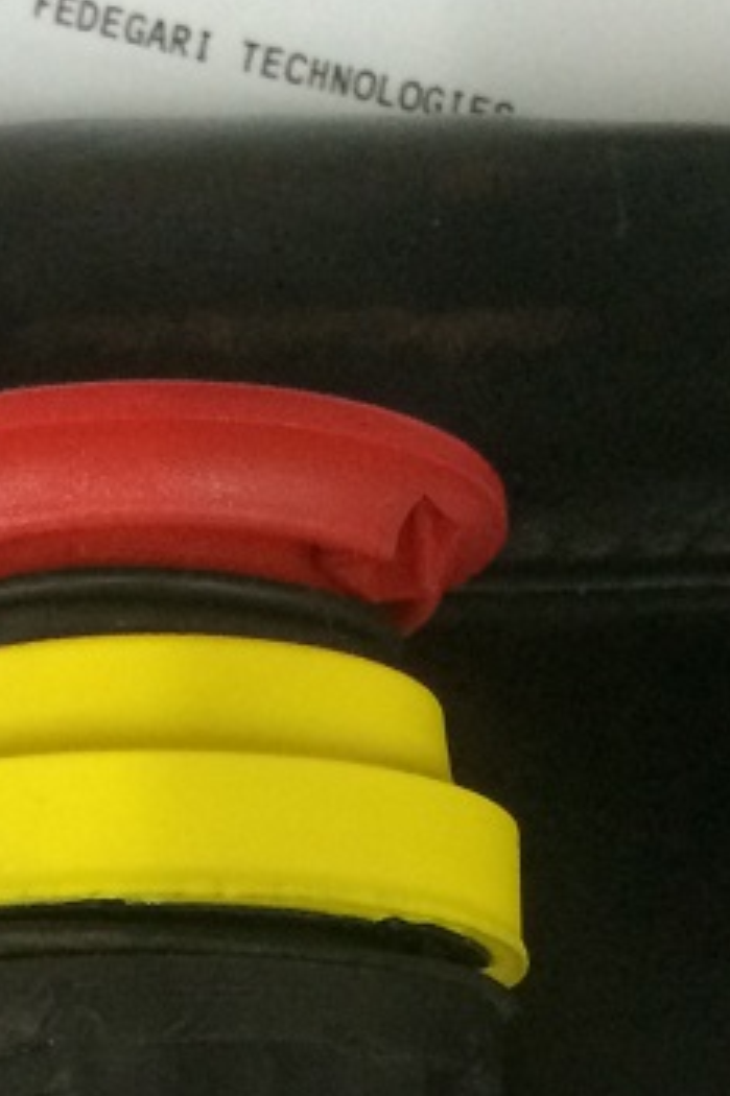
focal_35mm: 109
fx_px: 3318
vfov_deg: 17.6
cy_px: 1409
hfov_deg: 12.5
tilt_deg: -83.1
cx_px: 191
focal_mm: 4.15
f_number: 2.2
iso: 320
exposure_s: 1/30
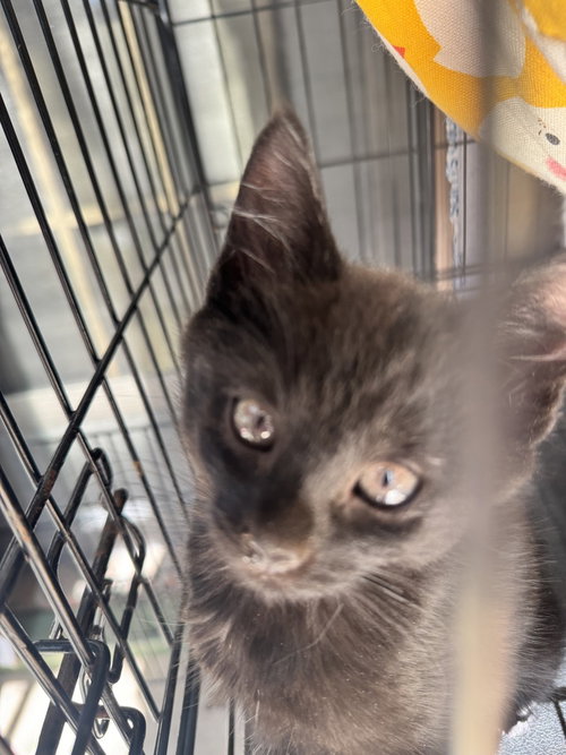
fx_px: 523
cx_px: 283
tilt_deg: -29.1
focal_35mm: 24
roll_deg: +10.4
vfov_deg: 71.6
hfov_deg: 56.8
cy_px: 378
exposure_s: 1/121
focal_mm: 6.76
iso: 125
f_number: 1.78
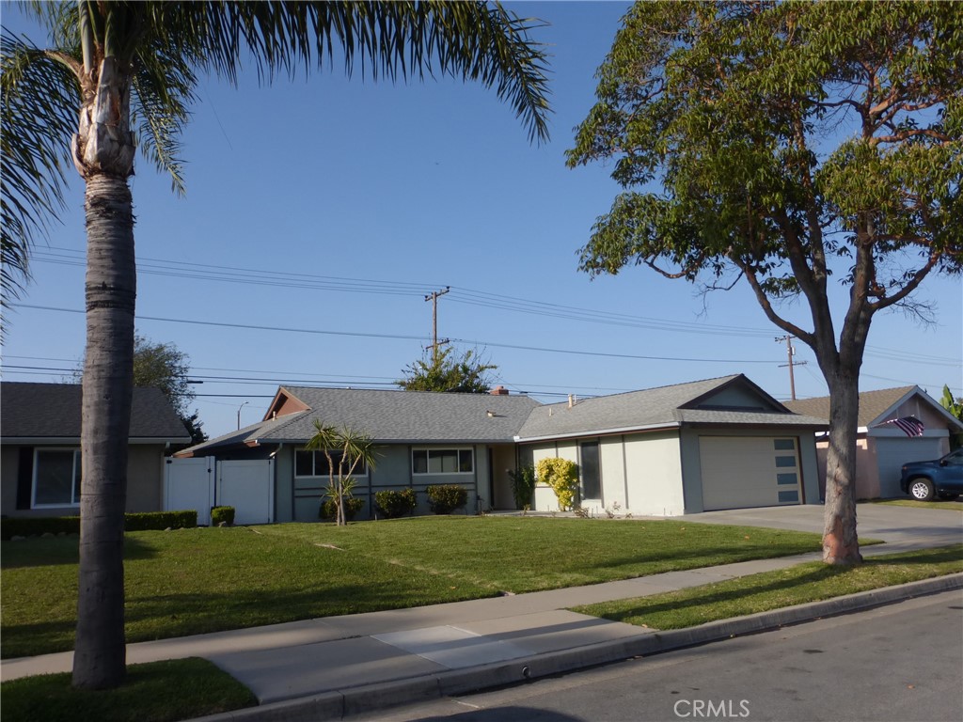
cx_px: 482
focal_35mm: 27
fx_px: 751
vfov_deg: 51.4
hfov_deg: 65.3
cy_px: 361
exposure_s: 1/1000
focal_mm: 4.8
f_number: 3.4
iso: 100
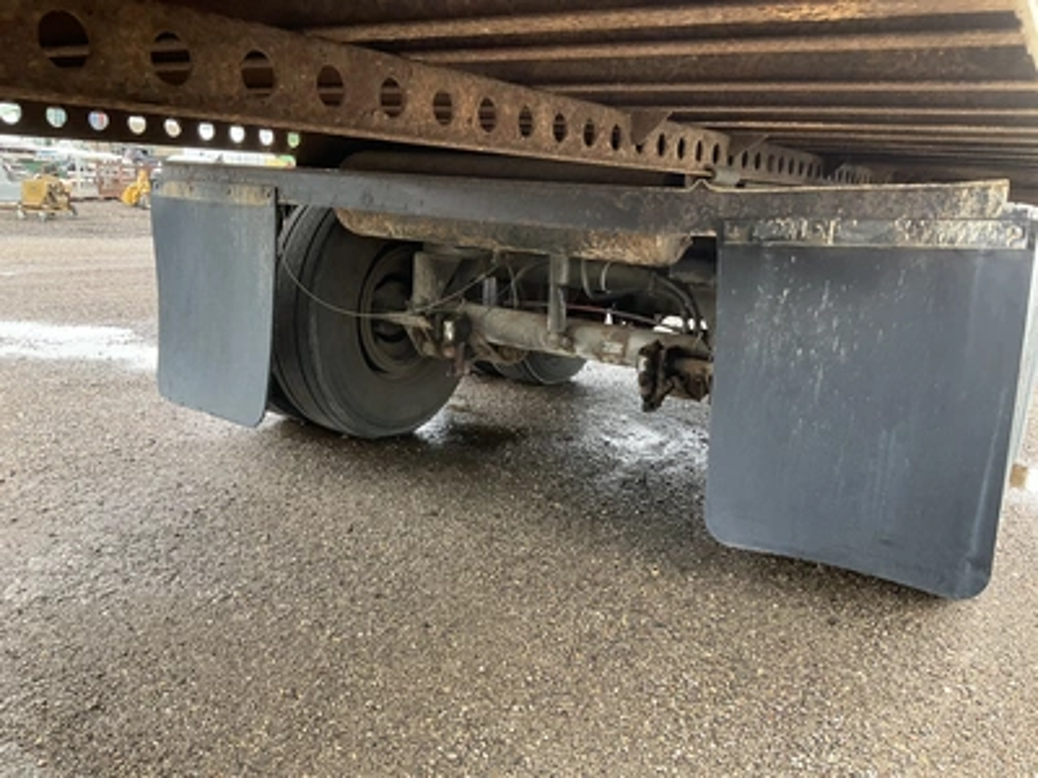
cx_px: 519
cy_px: 389
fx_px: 870
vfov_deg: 48.2
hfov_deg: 61.7
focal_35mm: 29
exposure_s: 1/122
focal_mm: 3
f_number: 1.8
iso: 40
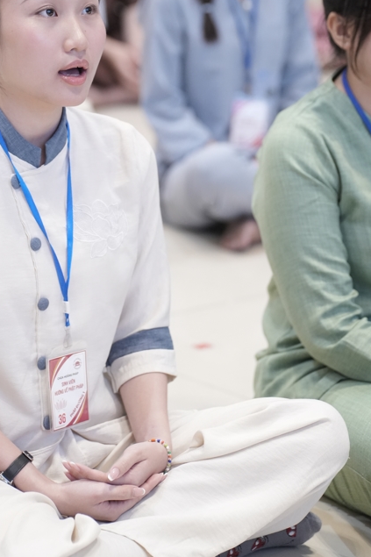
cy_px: 179
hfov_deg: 9.0
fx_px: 2351
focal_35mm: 152
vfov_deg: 13.5
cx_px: 103
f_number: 2.8
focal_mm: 99
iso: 3200
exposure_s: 1/250
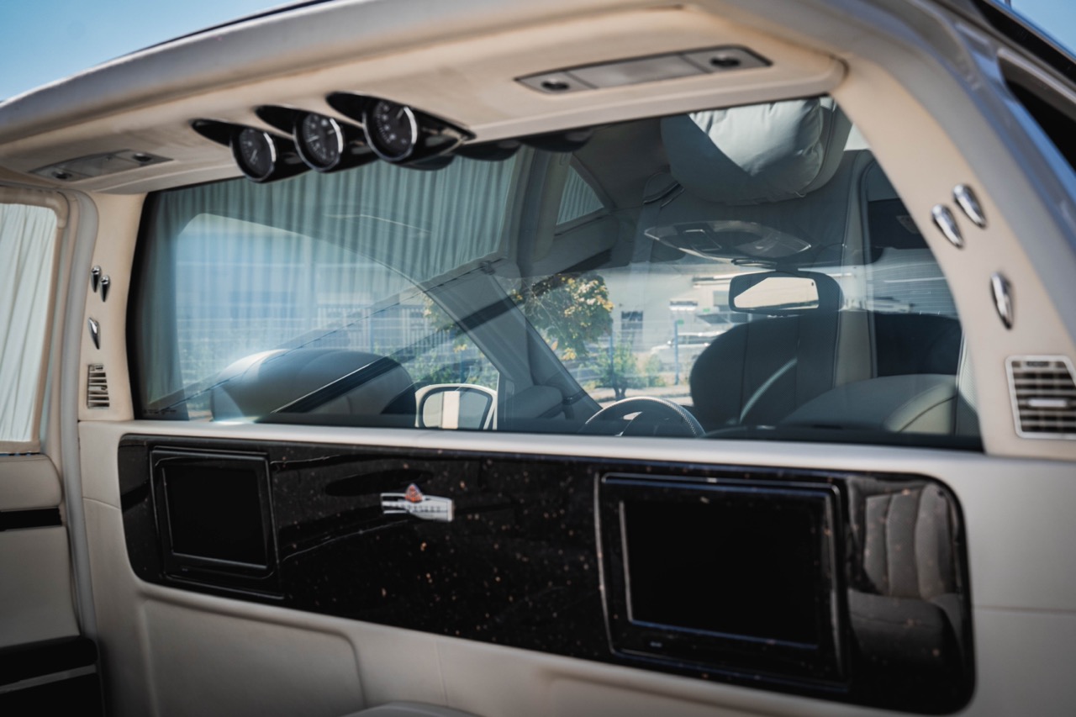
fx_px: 1225
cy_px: 358
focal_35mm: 41
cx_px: 538
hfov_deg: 47.4
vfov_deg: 32.6
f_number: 5
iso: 400
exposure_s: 1/320
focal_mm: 41
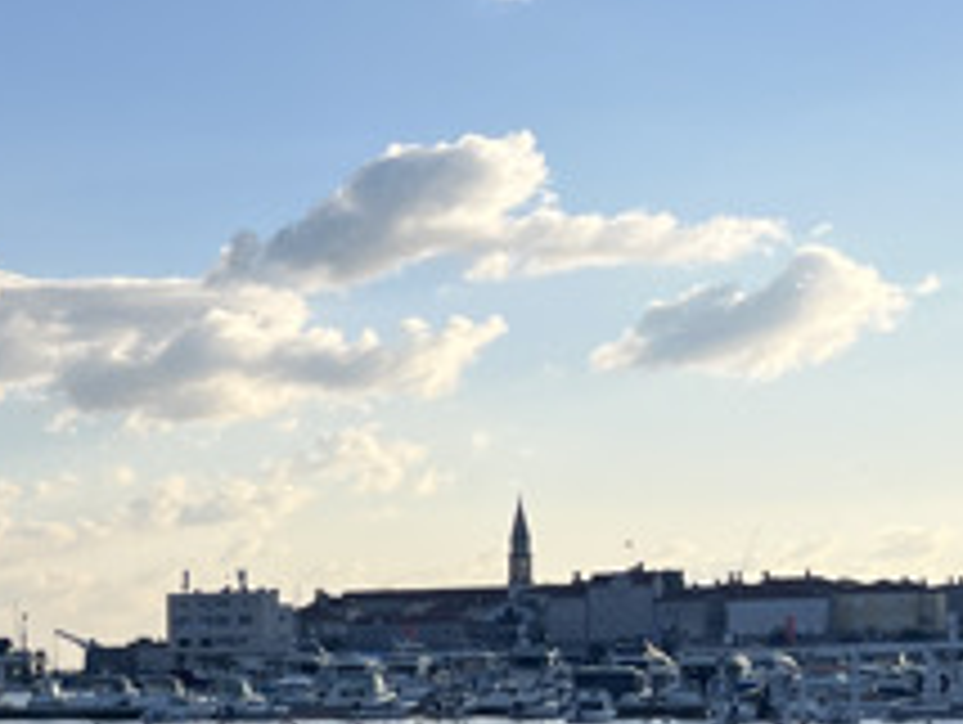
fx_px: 2367
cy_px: 695
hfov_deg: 19.7
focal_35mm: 85
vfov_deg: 17.1
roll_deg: +1.0
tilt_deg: -1.2
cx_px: -508
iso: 50
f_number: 1.6
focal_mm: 5.1
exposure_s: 1/2967
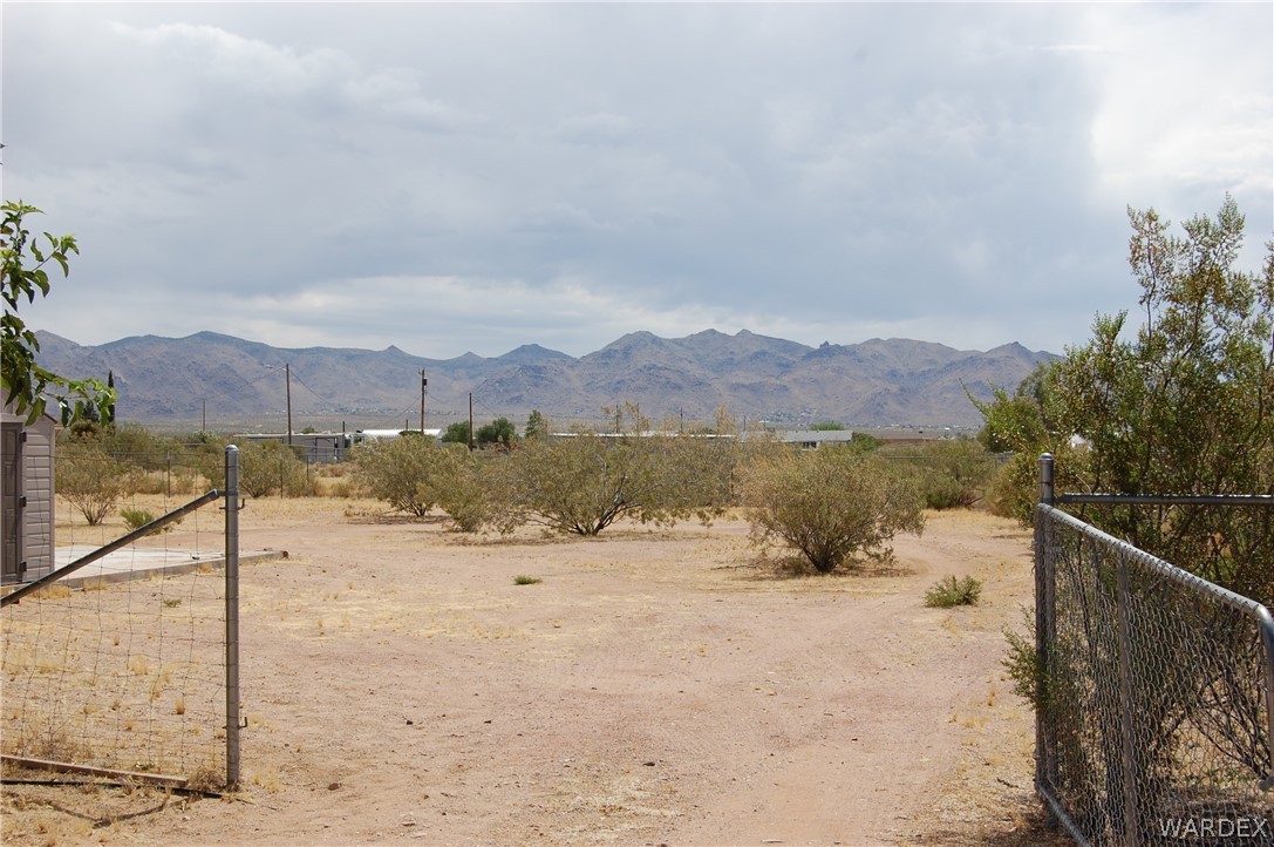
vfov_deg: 25.7
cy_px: 424
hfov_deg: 37.9
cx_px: 637
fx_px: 1856
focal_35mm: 52
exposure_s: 1/400
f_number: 10
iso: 200
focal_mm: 35
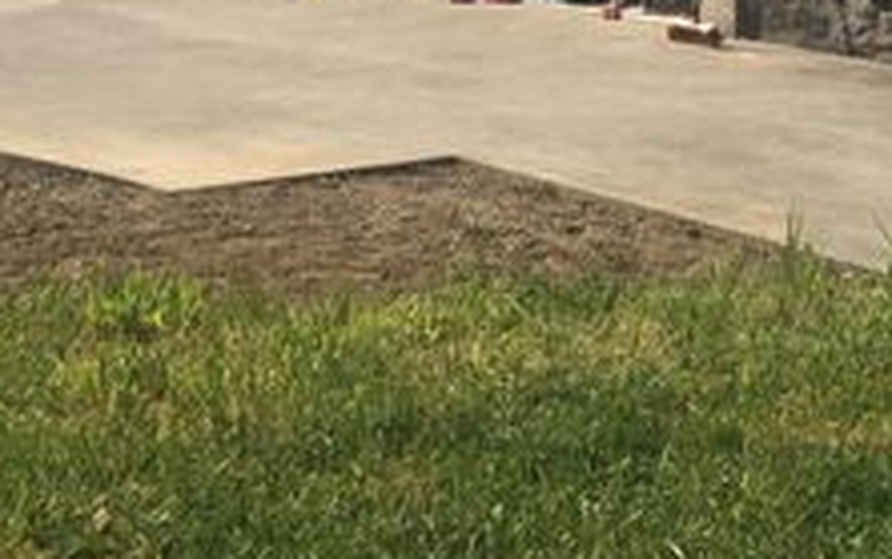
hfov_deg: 24.5
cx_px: 723
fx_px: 2019
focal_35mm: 83
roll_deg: -2.6
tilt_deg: +1.0
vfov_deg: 14.5
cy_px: -314
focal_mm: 4.15
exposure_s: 1/2404
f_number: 2.2
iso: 25
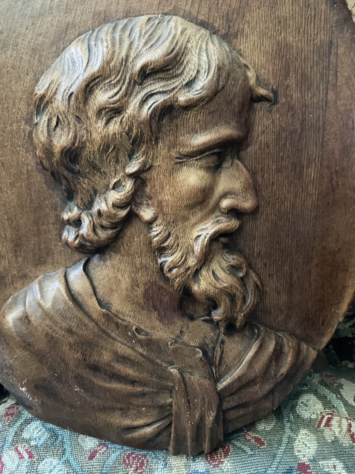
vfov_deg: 61.7
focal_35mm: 29
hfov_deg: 48.2
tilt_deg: -45.0
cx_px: 178
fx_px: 397
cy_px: 237
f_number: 1.8
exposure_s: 1/24
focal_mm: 3
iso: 500
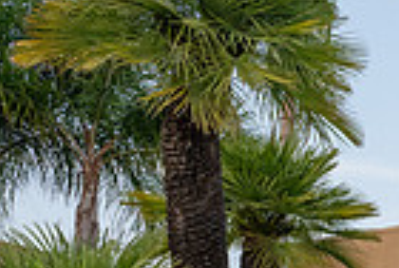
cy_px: 534
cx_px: 799
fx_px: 1388
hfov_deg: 13.8
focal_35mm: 125
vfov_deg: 10.2
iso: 800
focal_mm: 27
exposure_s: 1/160
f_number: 8
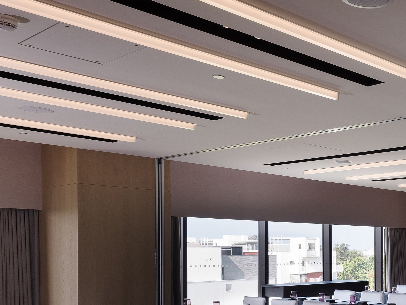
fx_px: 551
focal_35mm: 47
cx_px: 404
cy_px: 230
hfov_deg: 36.4
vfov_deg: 30.4
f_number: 8
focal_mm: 24
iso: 400
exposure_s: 1/200
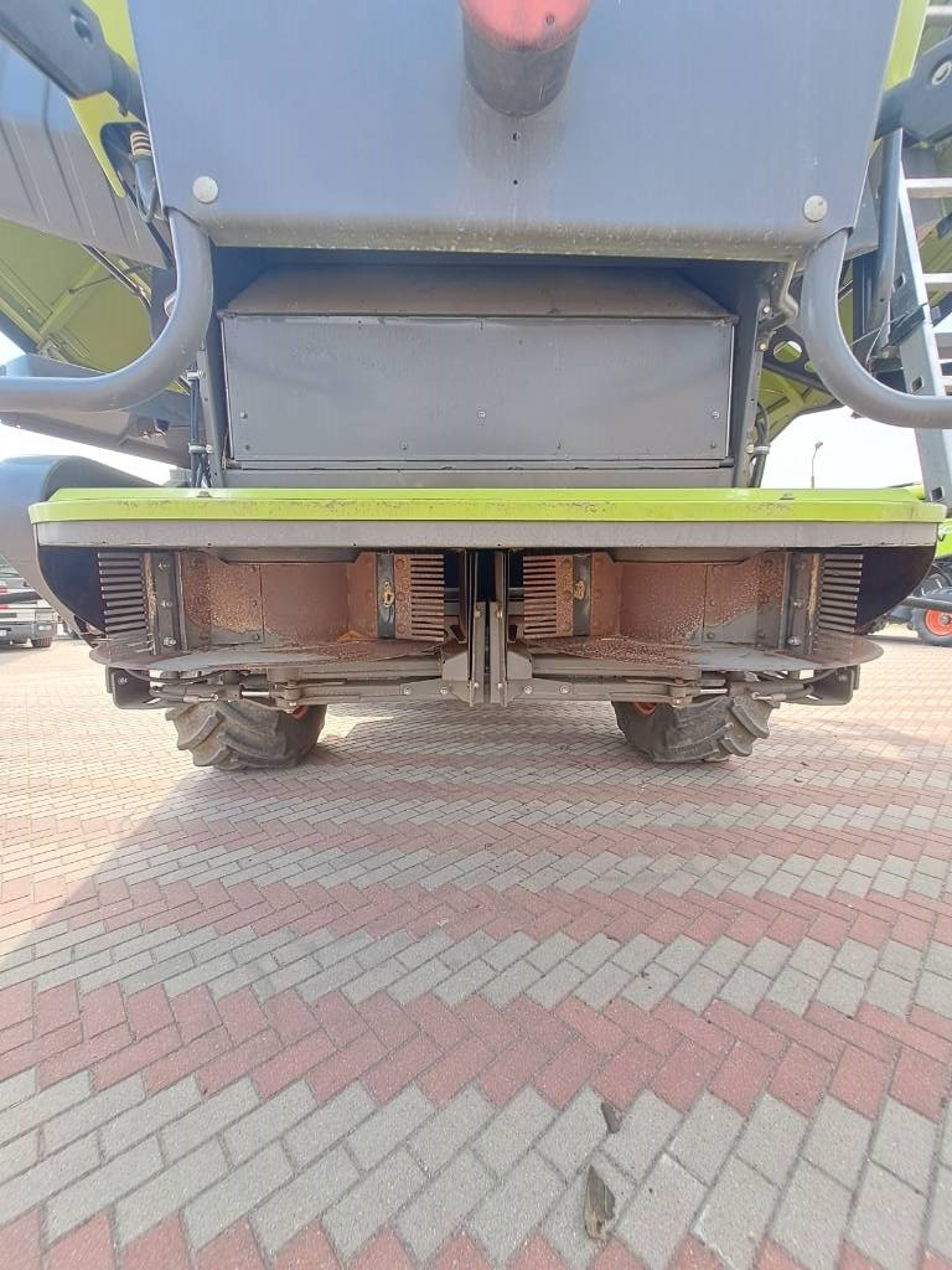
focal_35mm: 13
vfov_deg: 106.2
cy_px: 635
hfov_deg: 89.9
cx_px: 476
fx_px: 477
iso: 40
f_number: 2.2
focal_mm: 1.42
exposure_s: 1/252
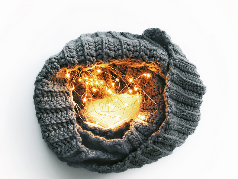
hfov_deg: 61.7
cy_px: 90
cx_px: 119
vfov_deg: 48.2
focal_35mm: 29
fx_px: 199
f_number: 2.2
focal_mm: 4.15
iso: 80
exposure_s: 1/33
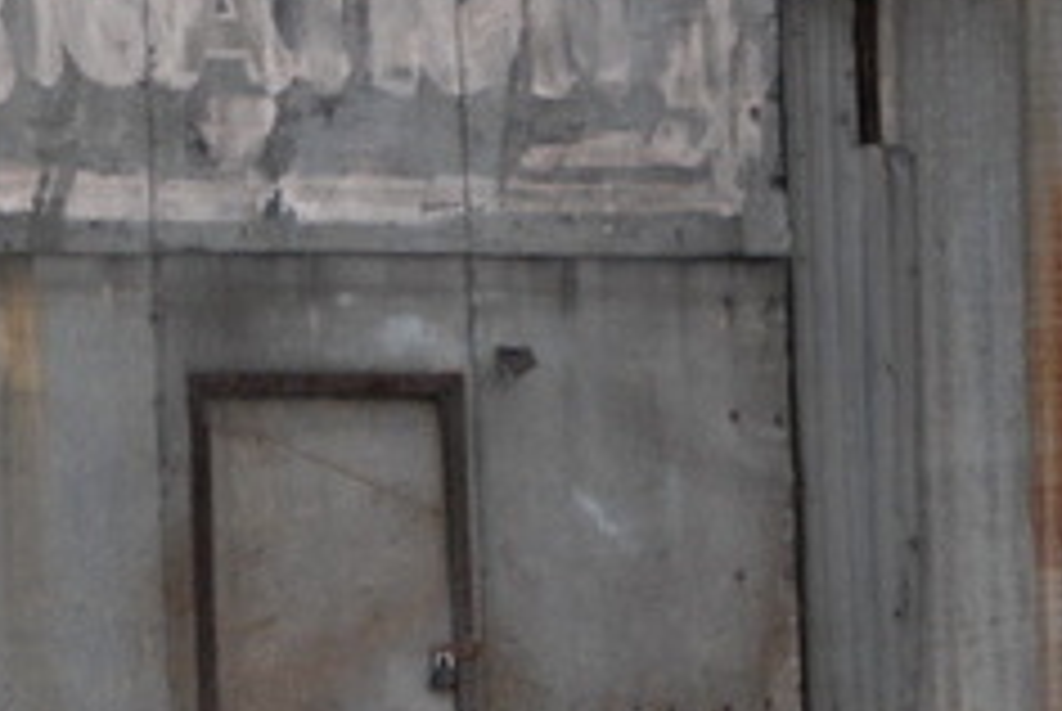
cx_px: 248
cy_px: -230
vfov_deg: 3.0
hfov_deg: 4.5
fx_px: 13618
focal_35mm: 461
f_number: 9
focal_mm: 75
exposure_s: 1/250
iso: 400
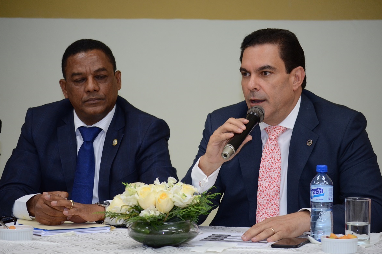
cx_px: 192
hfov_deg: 11.3
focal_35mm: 182
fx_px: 1931
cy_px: 127
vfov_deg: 7.5
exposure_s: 1/100
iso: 800
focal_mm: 120
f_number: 4.8
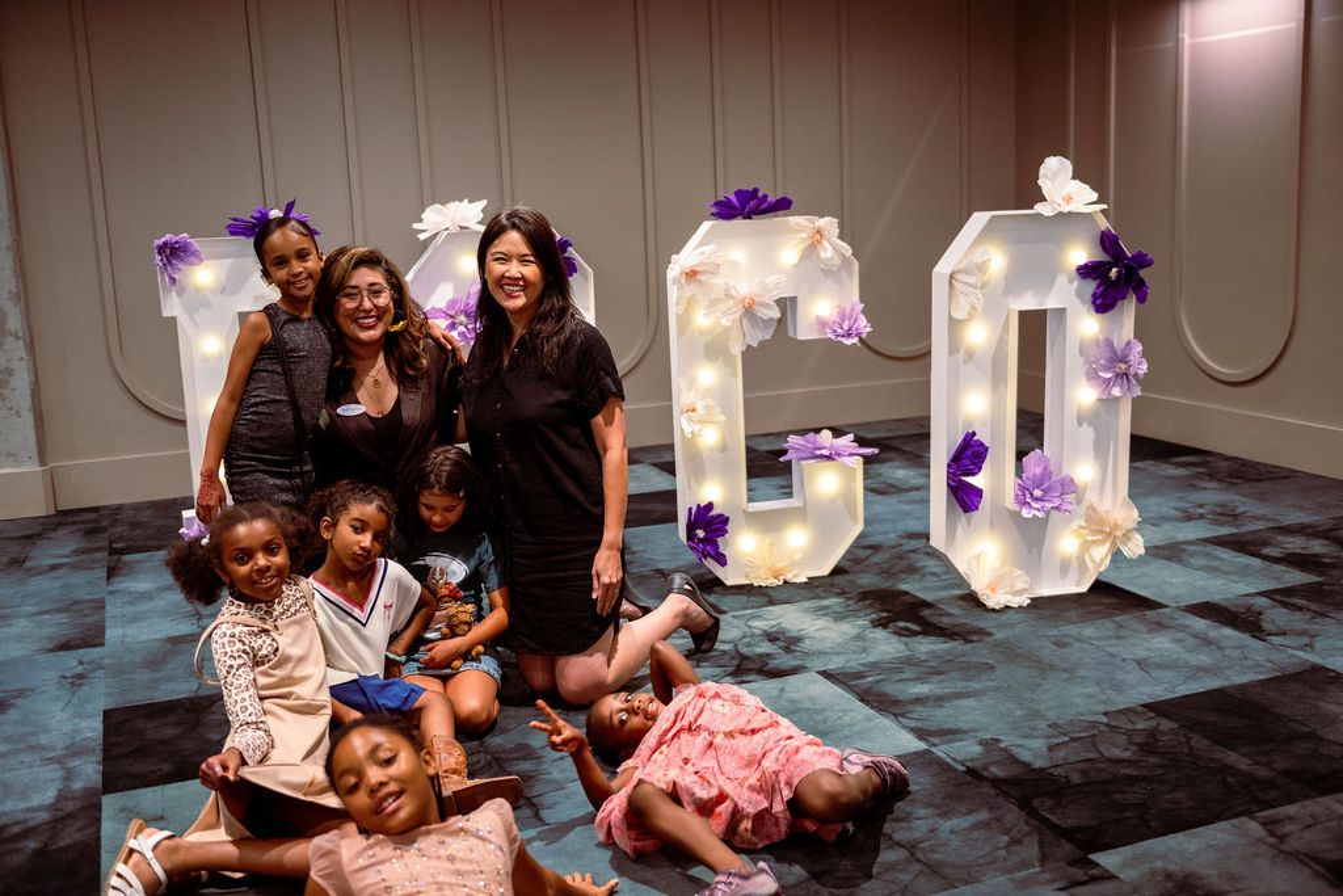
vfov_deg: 35.1
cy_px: 448
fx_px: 1418
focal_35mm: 38
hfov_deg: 50.7
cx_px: 672
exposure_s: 1/100
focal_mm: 38
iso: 1600
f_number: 2.8
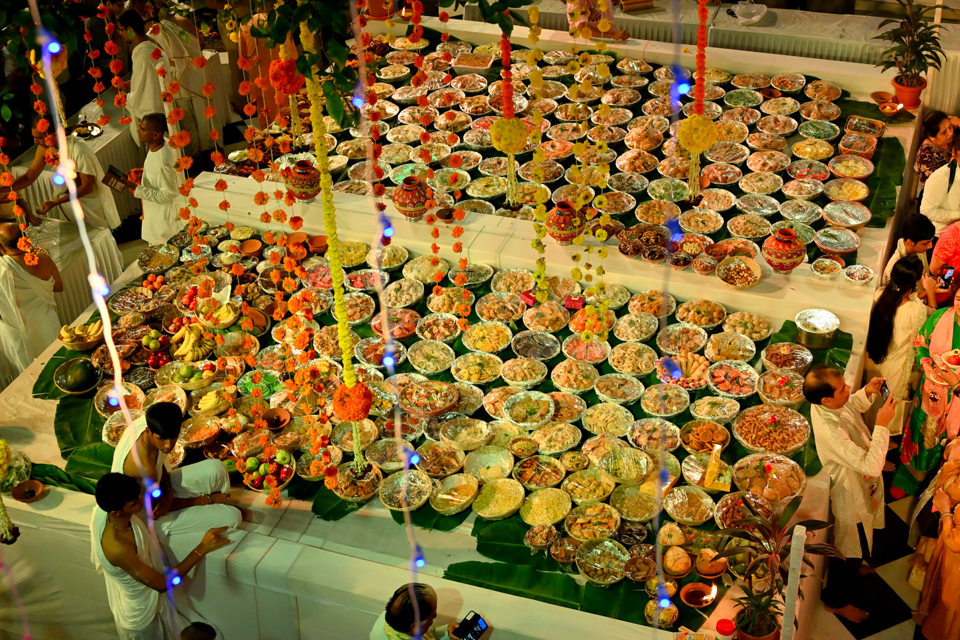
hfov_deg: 37.5
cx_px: 510
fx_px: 1413
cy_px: 292
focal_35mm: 53
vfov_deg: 25.5
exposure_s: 1/250
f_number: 6.3
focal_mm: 48
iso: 3200
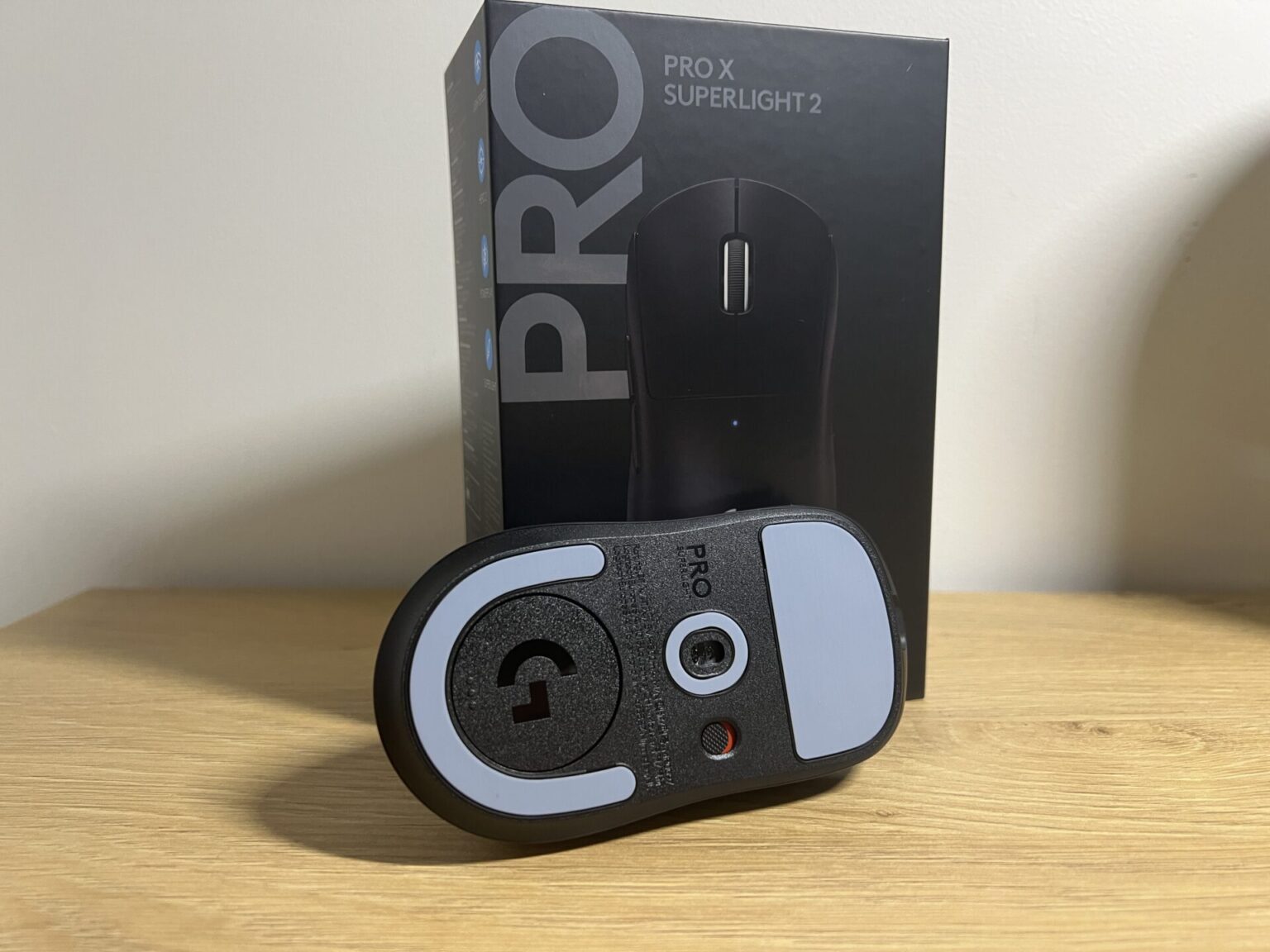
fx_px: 954
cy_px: 476
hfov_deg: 67.3
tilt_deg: -9.4
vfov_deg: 53.1
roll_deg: +0.7
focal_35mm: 26
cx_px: 635
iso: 125
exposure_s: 1/81
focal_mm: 5.7
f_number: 1.5
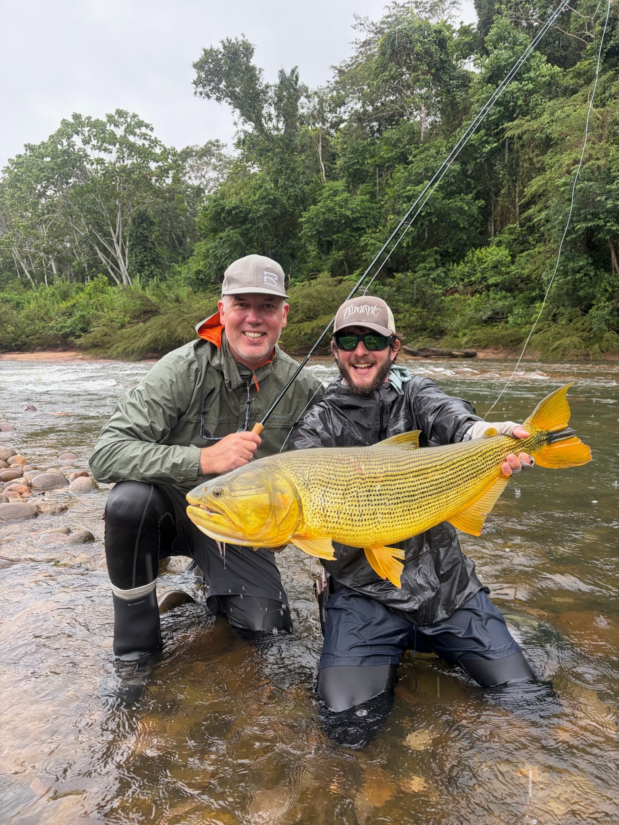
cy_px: 412
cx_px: 310
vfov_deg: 67.3
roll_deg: +0.4
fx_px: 620
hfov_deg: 53.1
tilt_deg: -6.6
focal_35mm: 26
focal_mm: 5.96
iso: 100
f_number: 1.6
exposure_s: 1/203
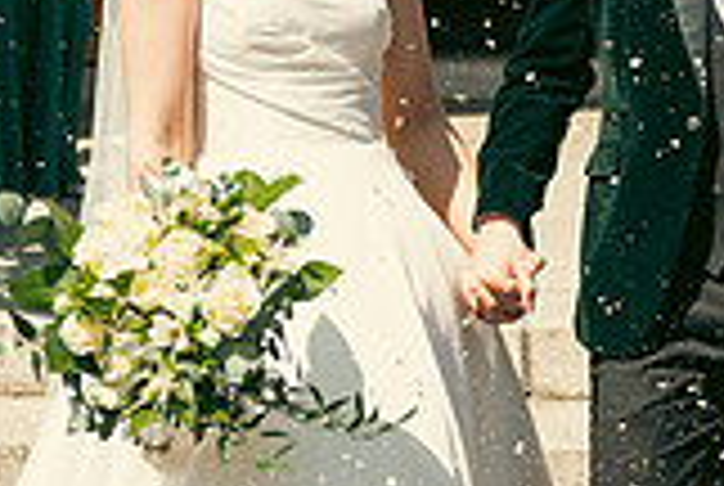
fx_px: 2317
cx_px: 337
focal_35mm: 115
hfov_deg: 17.8
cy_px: -25
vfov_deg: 11.8
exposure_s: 1/1000
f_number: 3.5
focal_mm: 32
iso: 100
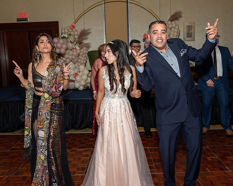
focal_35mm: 38
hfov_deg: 47.4
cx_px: 112
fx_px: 265
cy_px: 90
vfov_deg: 38.7
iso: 400
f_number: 6.3
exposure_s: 1/250
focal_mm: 22
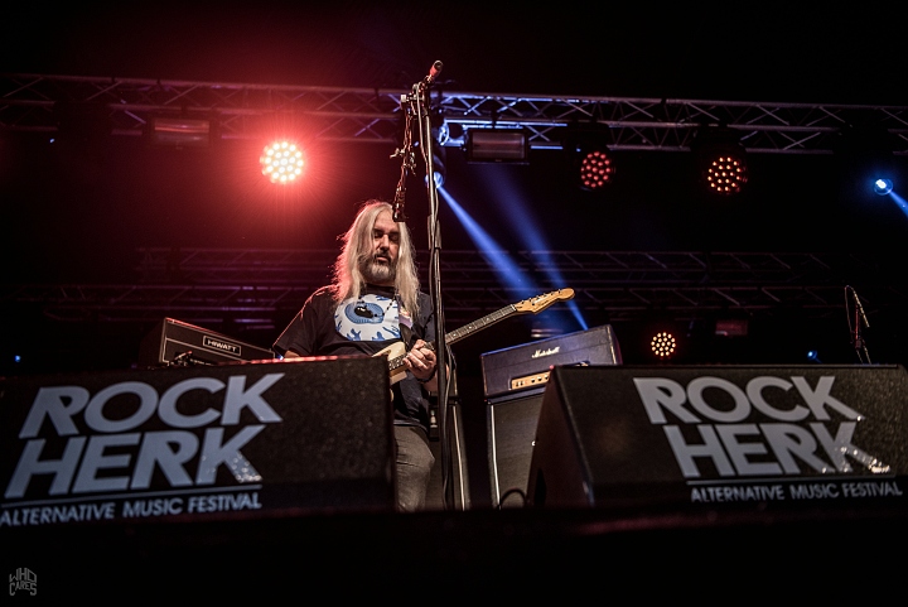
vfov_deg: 38.9
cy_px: 304
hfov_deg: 55.8
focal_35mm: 34
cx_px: 454
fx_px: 858
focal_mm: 34
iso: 400
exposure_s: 1/80
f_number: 2.8
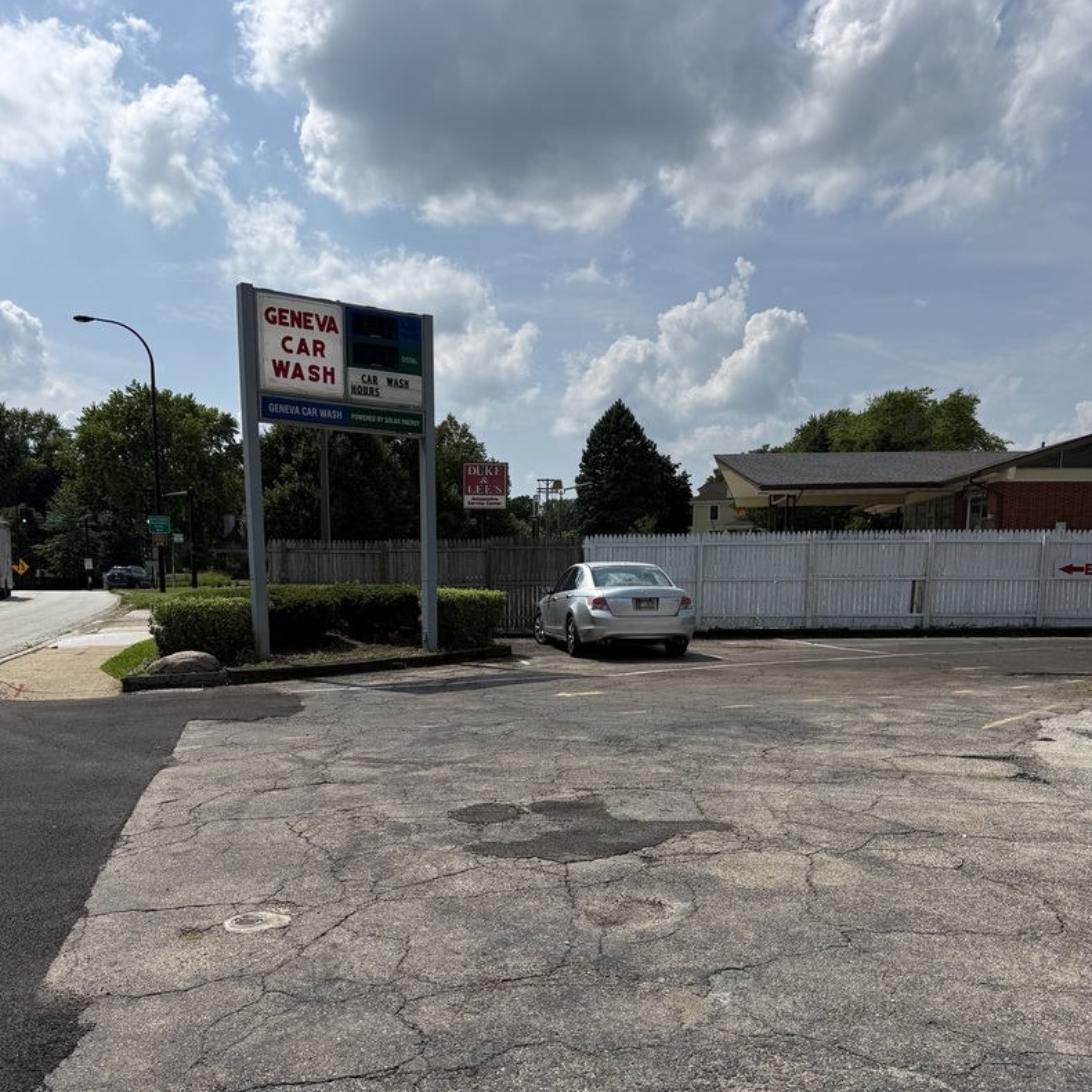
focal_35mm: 29
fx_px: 1035
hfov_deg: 55.6
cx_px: 538
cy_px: 712
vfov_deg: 54.7
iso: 80
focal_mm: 6.76
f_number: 1.78
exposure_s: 1/9091
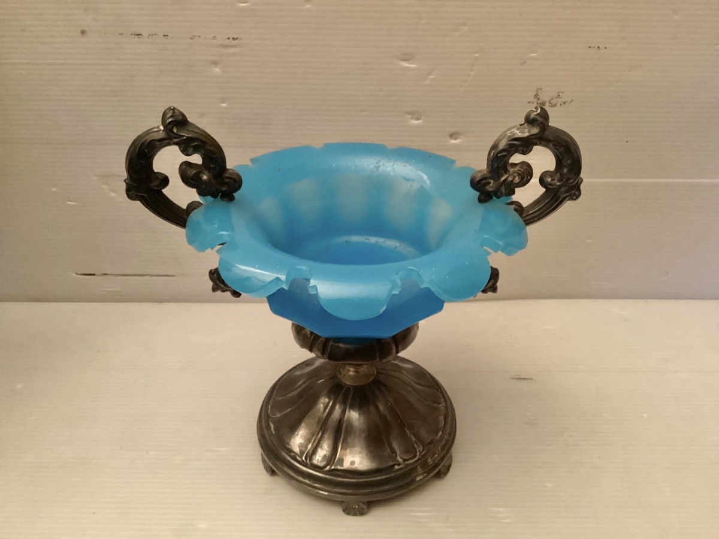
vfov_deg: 45.4
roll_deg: -3.2
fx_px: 644
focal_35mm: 31
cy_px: 270
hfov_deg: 58.4
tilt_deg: -32.9
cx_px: 360
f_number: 2.4
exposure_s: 1/20
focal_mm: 3.3
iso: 640
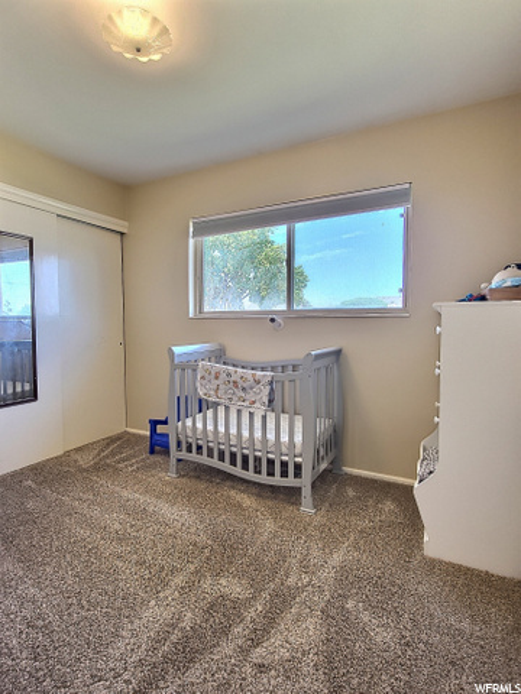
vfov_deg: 106.2
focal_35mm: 13
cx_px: 260
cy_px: 347
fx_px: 261
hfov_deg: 89.9
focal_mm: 2.2
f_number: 2.2
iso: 400
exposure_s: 1/2
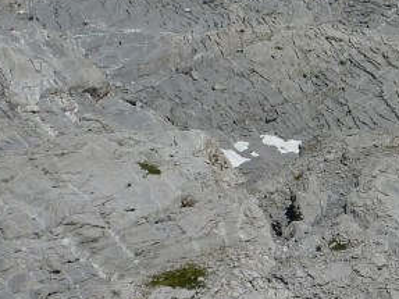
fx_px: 1440
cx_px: 460
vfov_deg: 11.8
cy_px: 47
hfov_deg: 15.3
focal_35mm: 125
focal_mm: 5.7
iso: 80
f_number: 5.6
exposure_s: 1/800
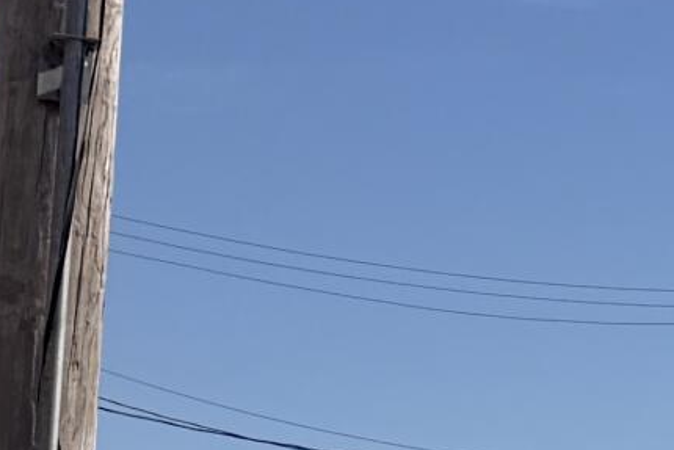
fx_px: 3259
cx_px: 2310
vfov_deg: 7.8
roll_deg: +1.0
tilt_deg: +6.6
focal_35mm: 174
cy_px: 491
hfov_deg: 8.7
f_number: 1.78
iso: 80
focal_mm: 6.76
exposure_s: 1/9091
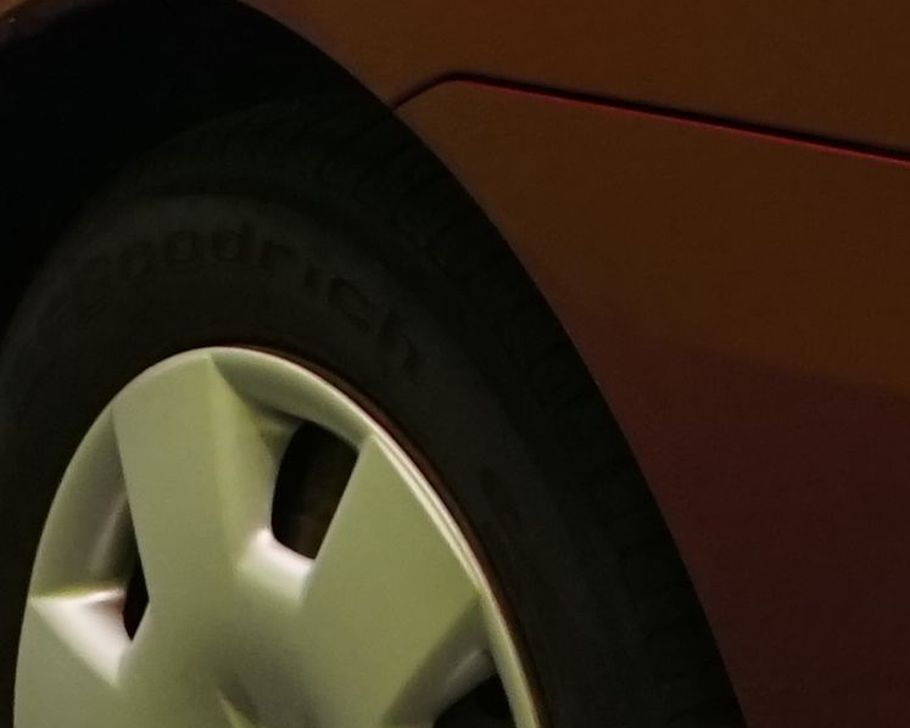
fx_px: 6088
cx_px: 1023
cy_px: -355
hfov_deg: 8.5
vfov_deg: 6.8
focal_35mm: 226
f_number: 6.3
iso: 1250
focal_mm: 30
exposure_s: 1/30
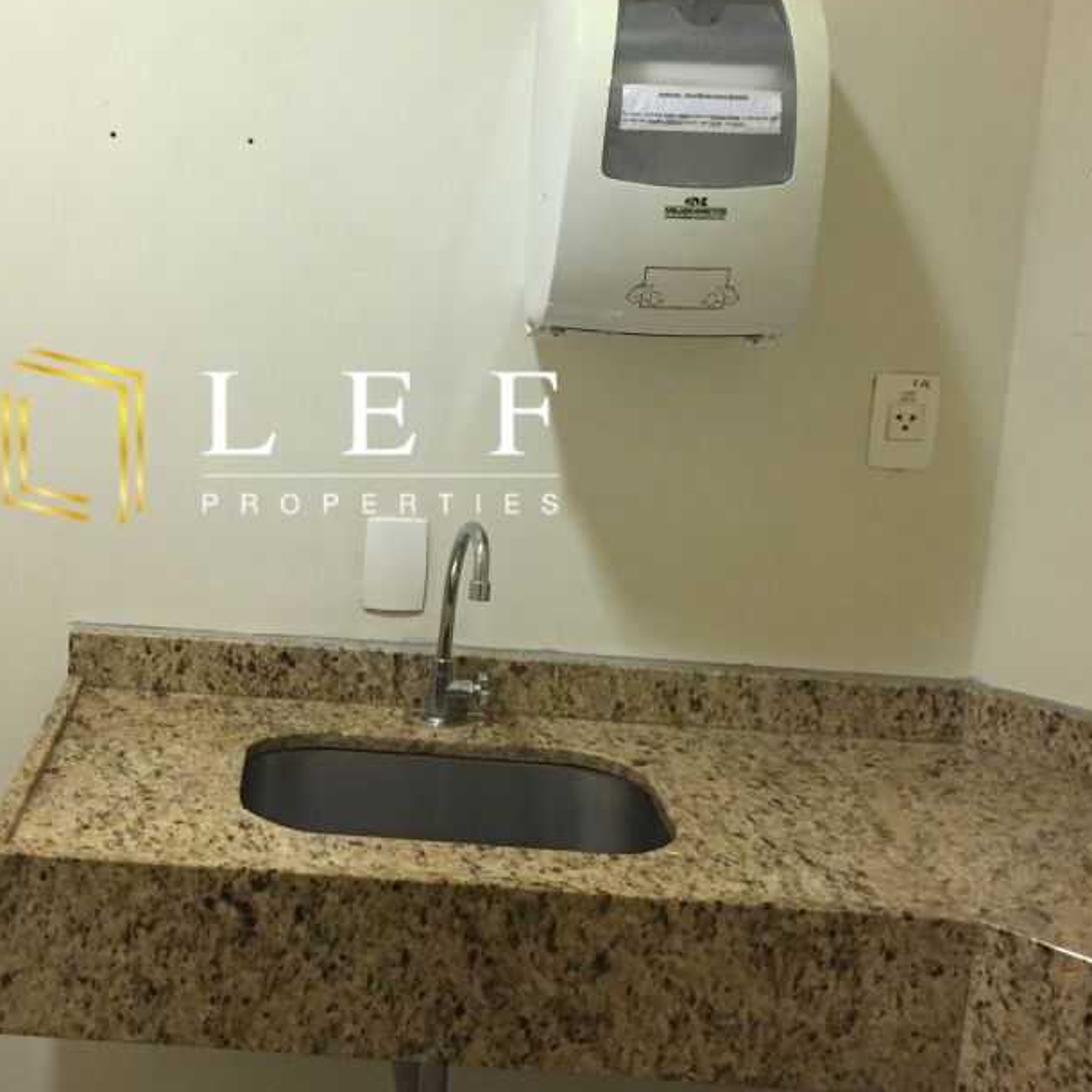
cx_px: 281
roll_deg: -3.4
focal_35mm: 43
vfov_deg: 39.0
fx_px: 1535
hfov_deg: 38.2
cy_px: 437
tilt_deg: -9.0
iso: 125
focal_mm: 4.15
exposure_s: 1/30
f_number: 2.2
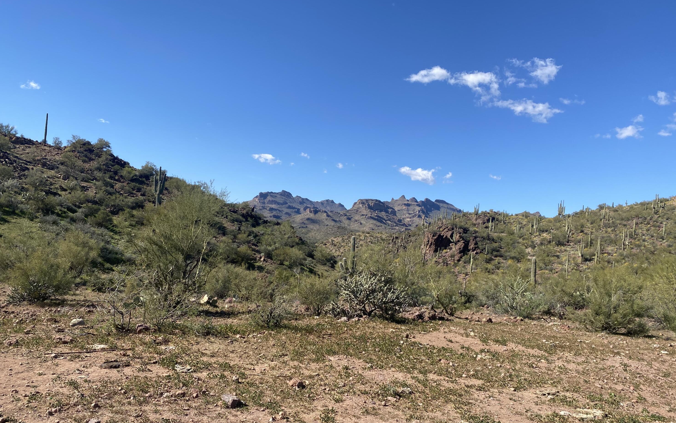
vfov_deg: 44.4
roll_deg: -4.8
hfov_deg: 66.5
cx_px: 341
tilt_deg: -0.3
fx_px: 516
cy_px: 244
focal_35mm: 28
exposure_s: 1/2625
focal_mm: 4.25
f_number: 1.8
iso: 32
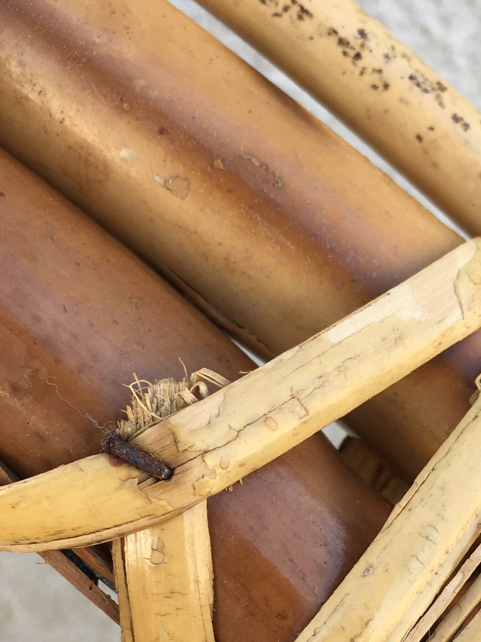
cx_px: 305
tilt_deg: -40.7
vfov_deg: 29.3
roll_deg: -1.1
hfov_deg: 22.5
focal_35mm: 65
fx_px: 1204
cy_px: 483
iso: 25
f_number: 2.2
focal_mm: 4.15
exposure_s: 1/192
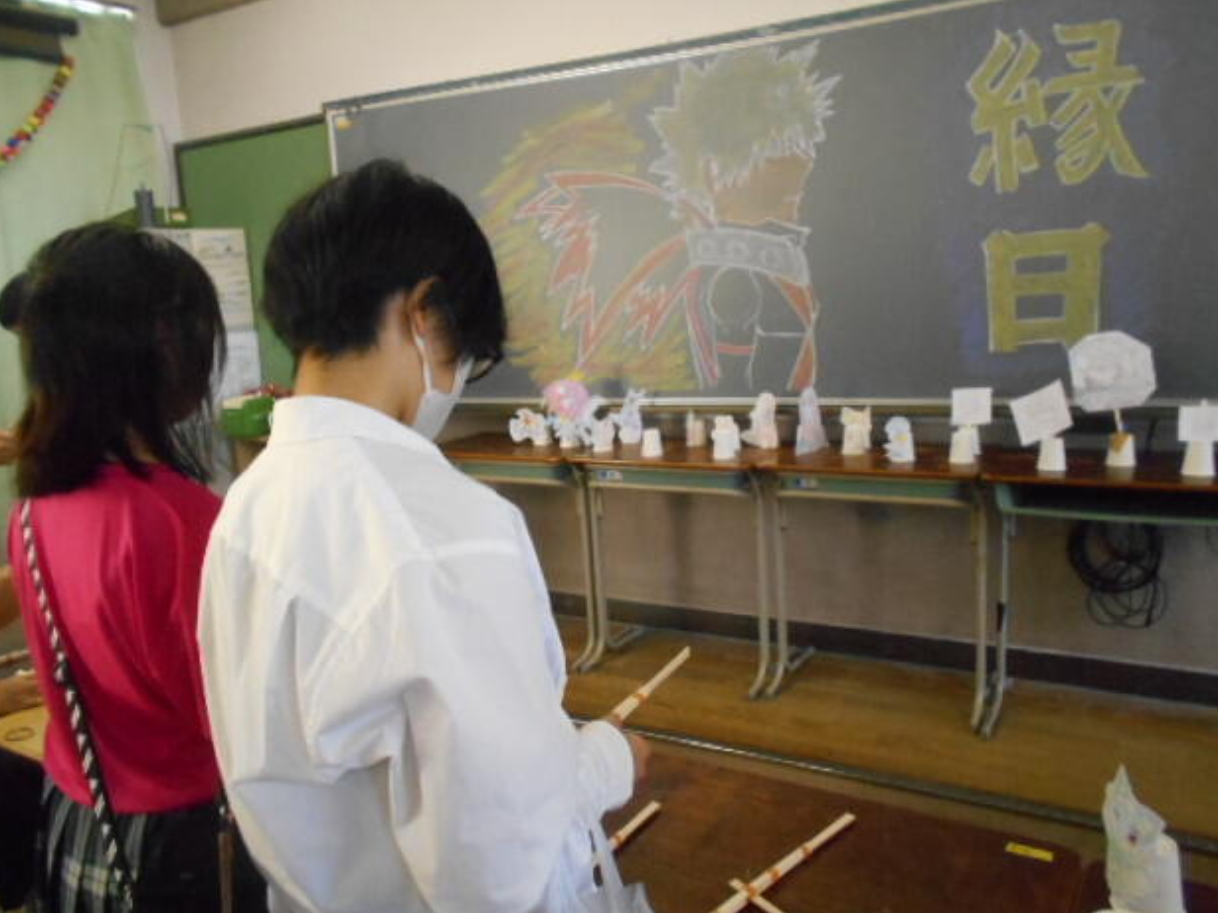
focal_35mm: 27
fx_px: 950
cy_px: 472
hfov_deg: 65.3
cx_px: 591
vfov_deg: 51.3
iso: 800
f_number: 3.2
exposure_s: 1/100
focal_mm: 4.6
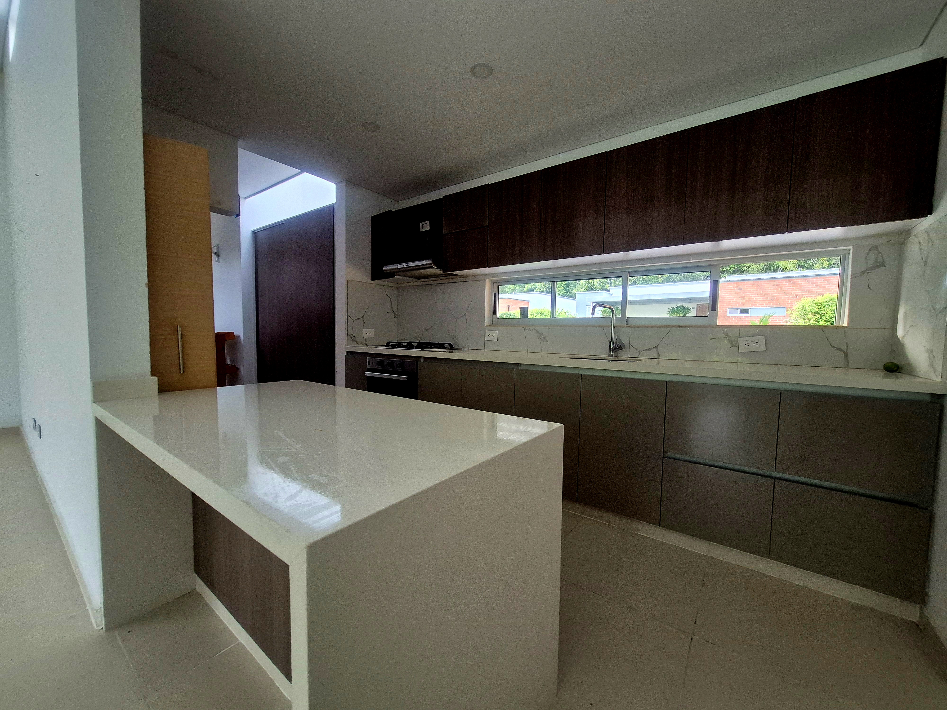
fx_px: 356
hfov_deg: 106.2
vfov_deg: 89.9
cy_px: 355
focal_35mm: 13
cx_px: 474
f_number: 2.2
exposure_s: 1/60.2
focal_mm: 1.74
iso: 400
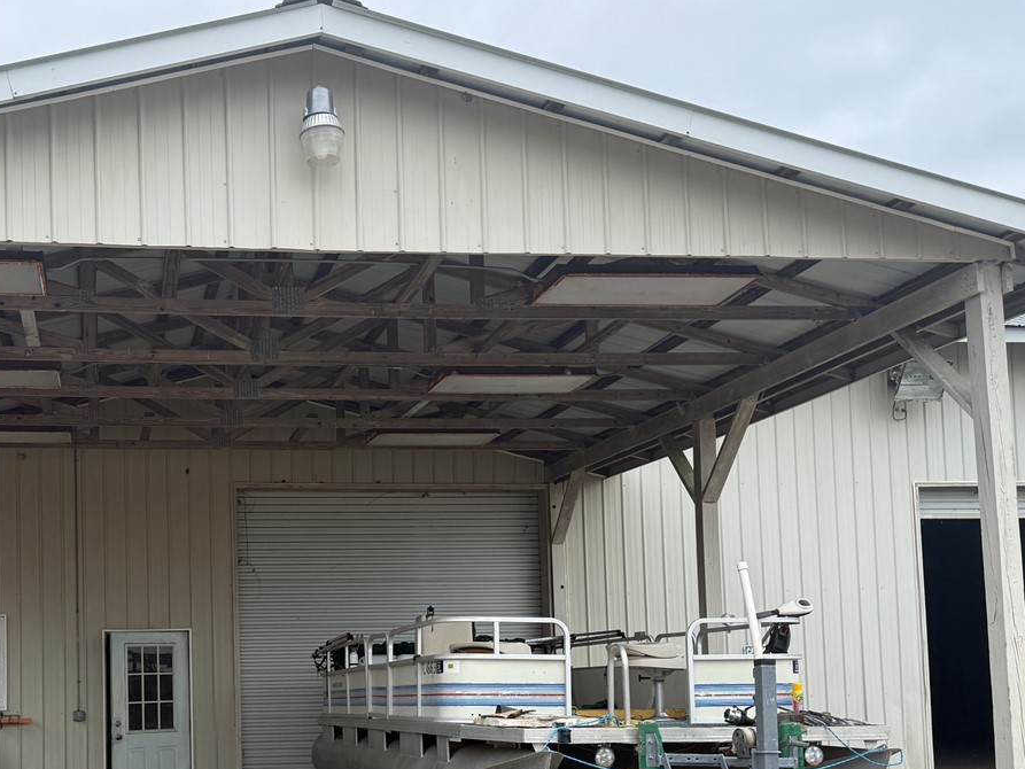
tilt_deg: +5.0
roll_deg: +2.8
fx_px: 1273
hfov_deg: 42.6
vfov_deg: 32.7
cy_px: 612
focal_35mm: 43
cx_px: 263
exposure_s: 1/1901
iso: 100
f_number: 1.78
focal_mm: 6.76
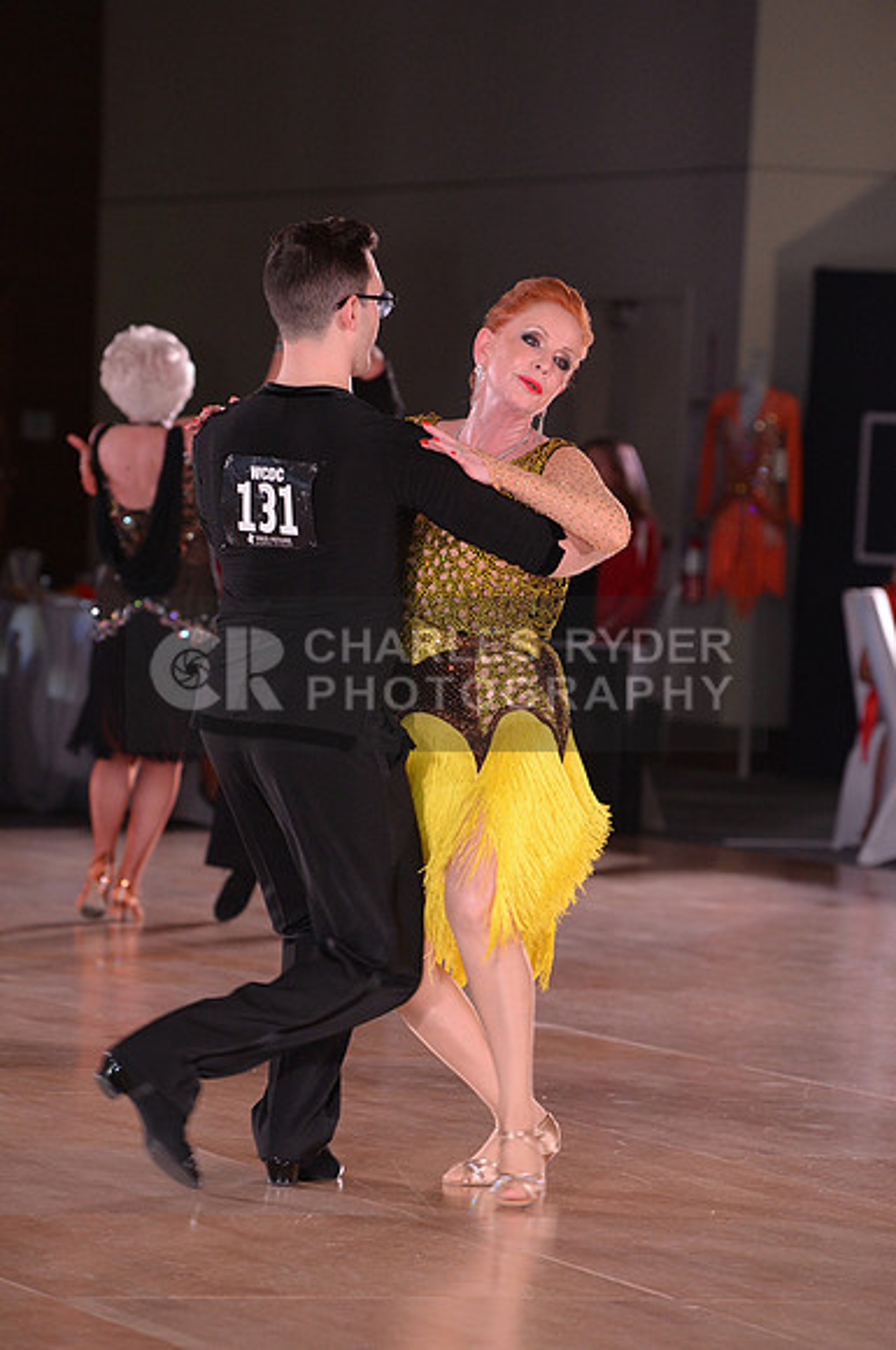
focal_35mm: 185
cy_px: 675
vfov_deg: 11.1
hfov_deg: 7.4
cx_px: 448
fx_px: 6927
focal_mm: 185
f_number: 7.1
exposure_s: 1/250
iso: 3200
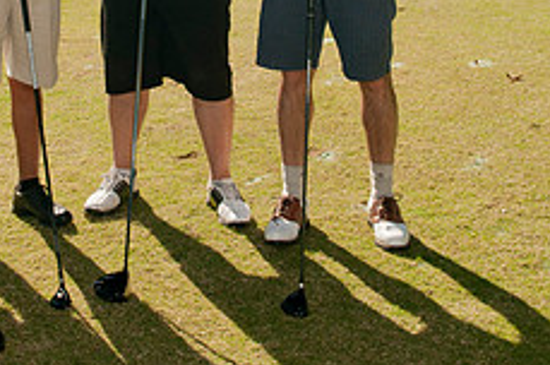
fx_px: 1159
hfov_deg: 26.5
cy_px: -80
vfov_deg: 17.0
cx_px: 173
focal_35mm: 76
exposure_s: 1/200
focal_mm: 20
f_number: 8
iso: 200
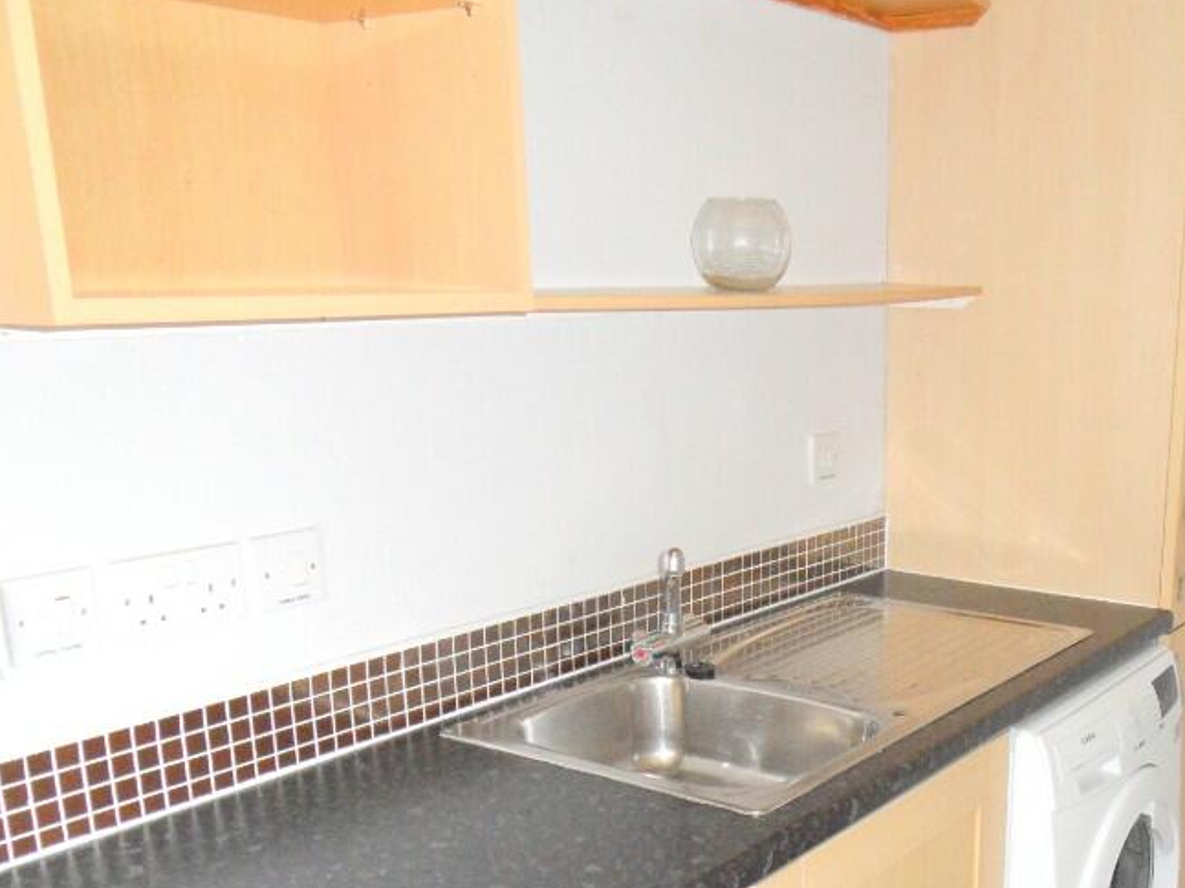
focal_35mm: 38
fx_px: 1301
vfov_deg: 36.8
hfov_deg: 47.0
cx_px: 905
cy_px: 665
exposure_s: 1/30
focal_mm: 3.9
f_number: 3.2
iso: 200
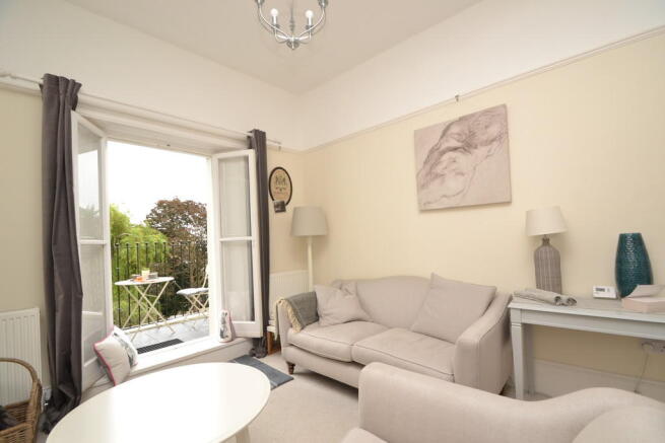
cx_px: 332
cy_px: 222
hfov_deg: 100.4
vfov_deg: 77.4
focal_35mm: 15
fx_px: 277
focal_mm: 10
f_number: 5.6
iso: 320
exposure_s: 1/125
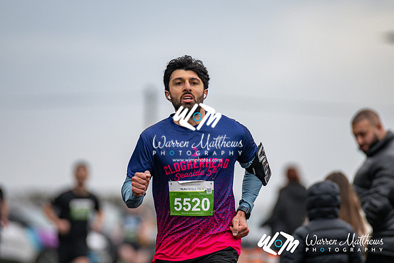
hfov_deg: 4.6
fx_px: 4922
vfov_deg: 3.1
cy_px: 132
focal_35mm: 450
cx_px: 197
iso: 320
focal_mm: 300
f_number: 2.8
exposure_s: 1/1600
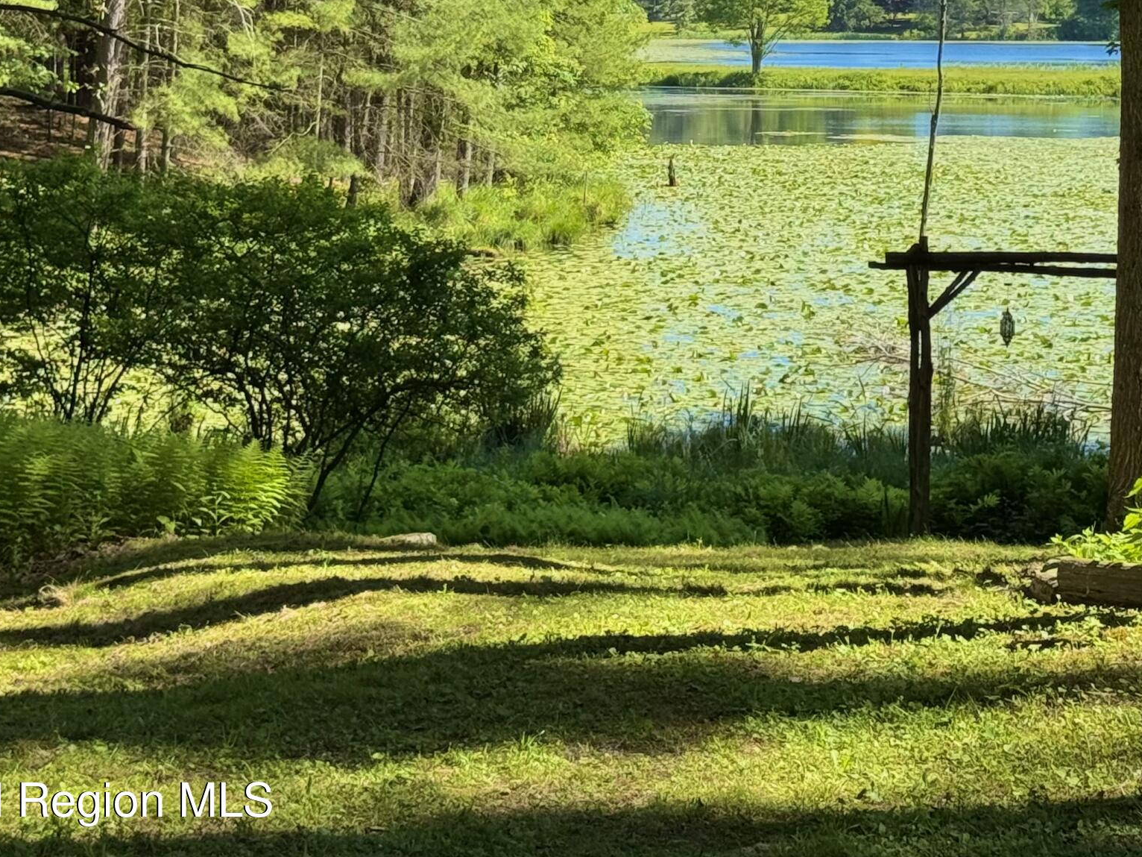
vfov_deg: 15.5
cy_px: 38
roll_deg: -0.1
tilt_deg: -1.2
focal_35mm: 94
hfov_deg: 20.9
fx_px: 3101
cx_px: 655
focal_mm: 6.76
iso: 64
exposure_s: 1/1524
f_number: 1.78
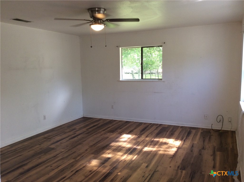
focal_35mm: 32
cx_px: 122
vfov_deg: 44.0
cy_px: 91
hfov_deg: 56.9
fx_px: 225
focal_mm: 3.3
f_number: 2.4
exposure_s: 1/60
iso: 50
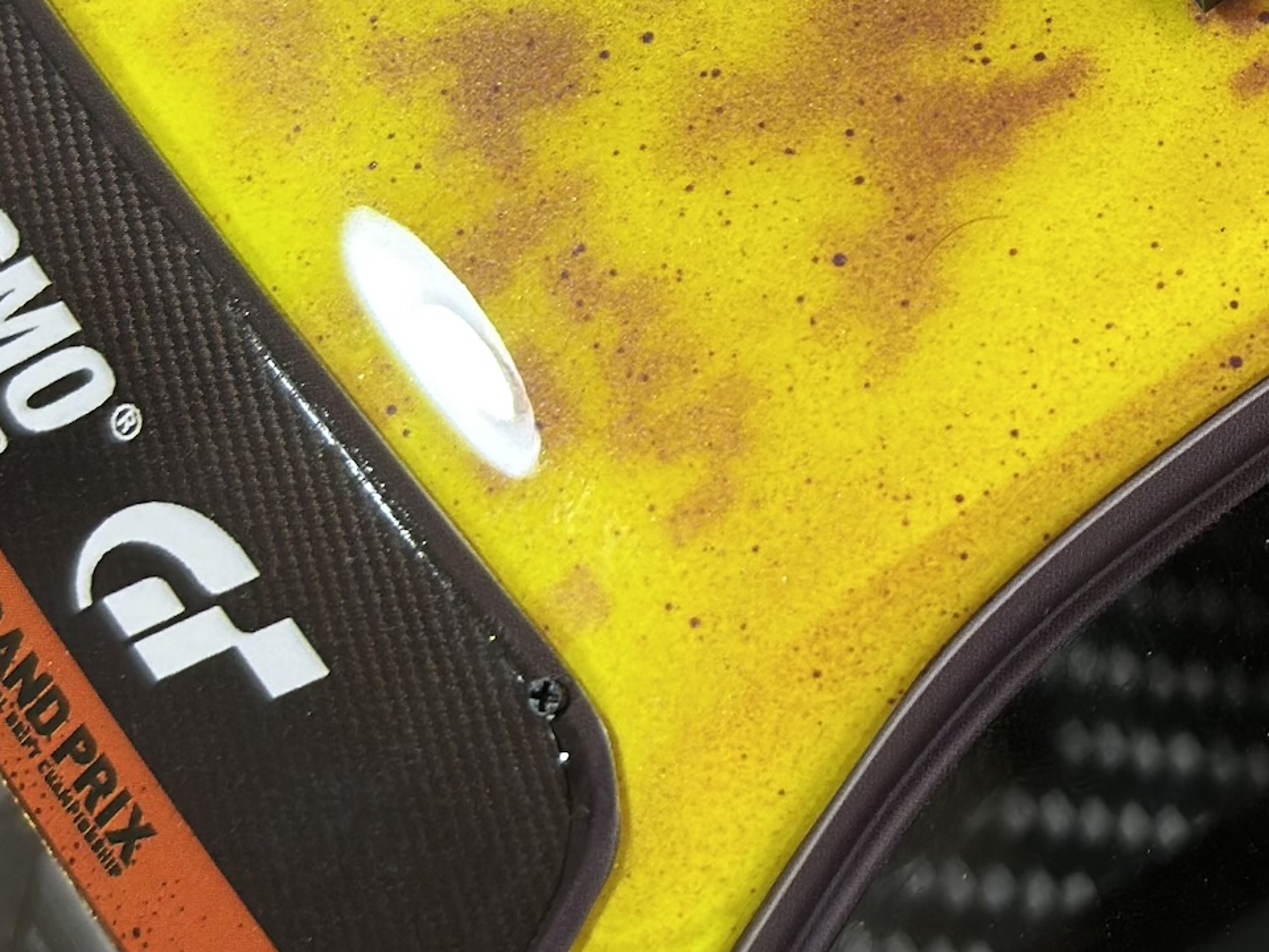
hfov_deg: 15.3
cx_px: 1459
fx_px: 4582
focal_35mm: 125
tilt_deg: -62.3
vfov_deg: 11.7
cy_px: -89
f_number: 1.78
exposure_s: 1/50
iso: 64
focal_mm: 6.86
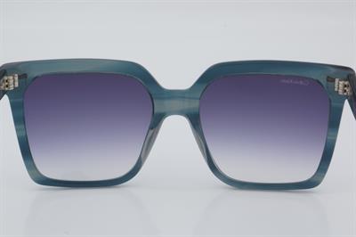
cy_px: 118
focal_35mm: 82
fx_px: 815
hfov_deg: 24.6
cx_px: 178
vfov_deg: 16.5
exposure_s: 1/4
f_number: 32
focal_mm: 55
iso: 100
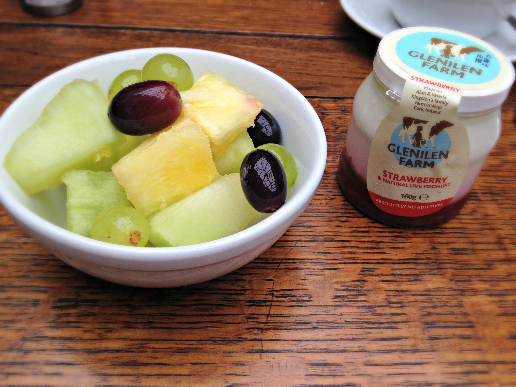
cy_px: 194
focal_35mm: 33
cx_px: 258
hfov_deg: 55.4
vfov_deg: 42.9
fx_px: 492
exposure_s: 1/120
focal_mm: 4.12
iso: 50
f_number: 2.4
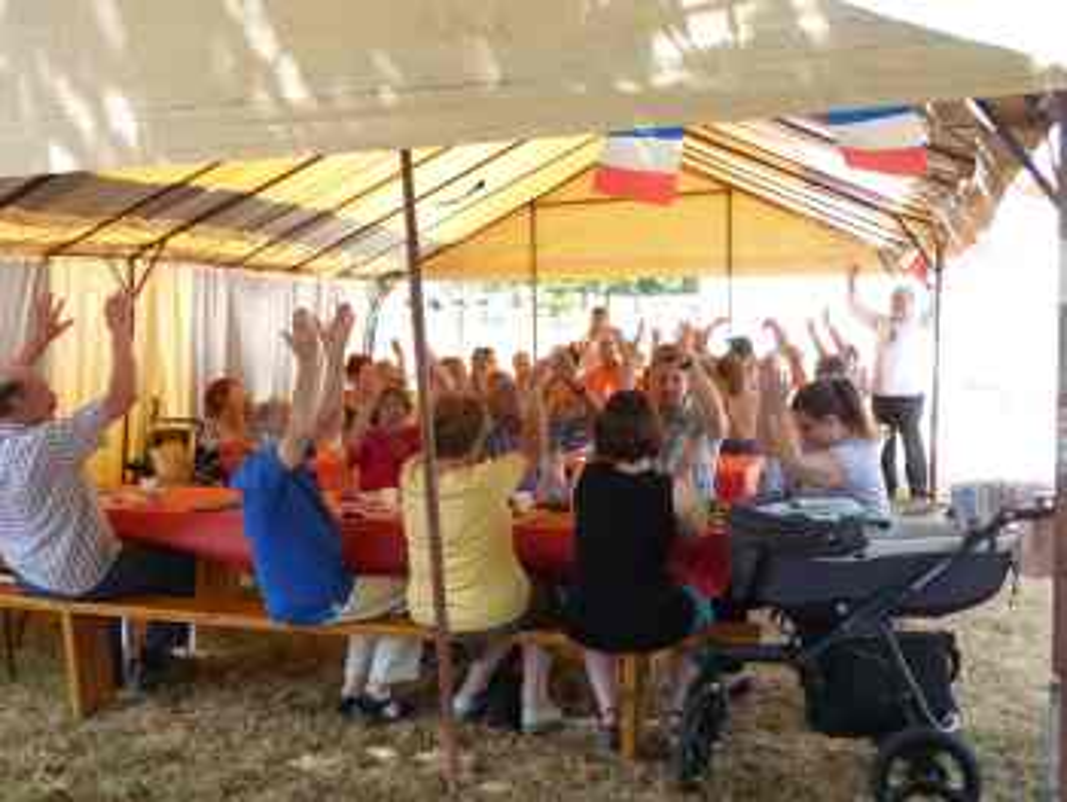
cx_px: 534
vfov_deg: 36.9
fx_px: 1203
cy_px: 401
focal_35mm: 39
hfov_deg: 47.8
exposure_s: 1/400
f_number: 3.1
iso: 400
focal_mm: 7
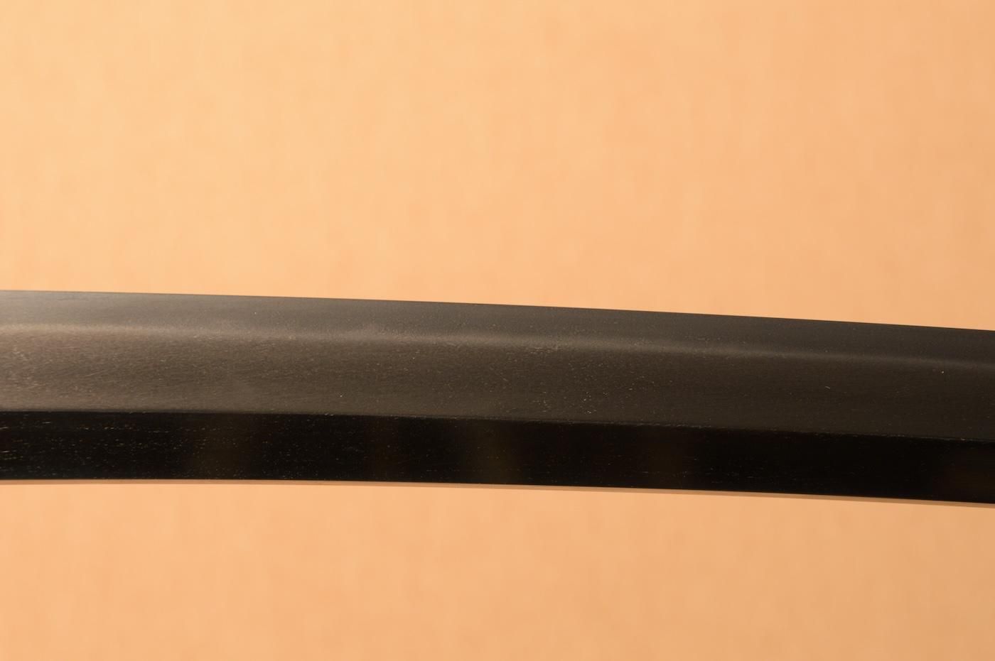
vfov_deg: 12.2
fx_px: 3107
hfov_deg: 18.2
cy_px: 330
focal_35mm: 112
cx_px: 498
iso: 400
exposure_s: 1/2
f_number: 11
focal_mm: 75
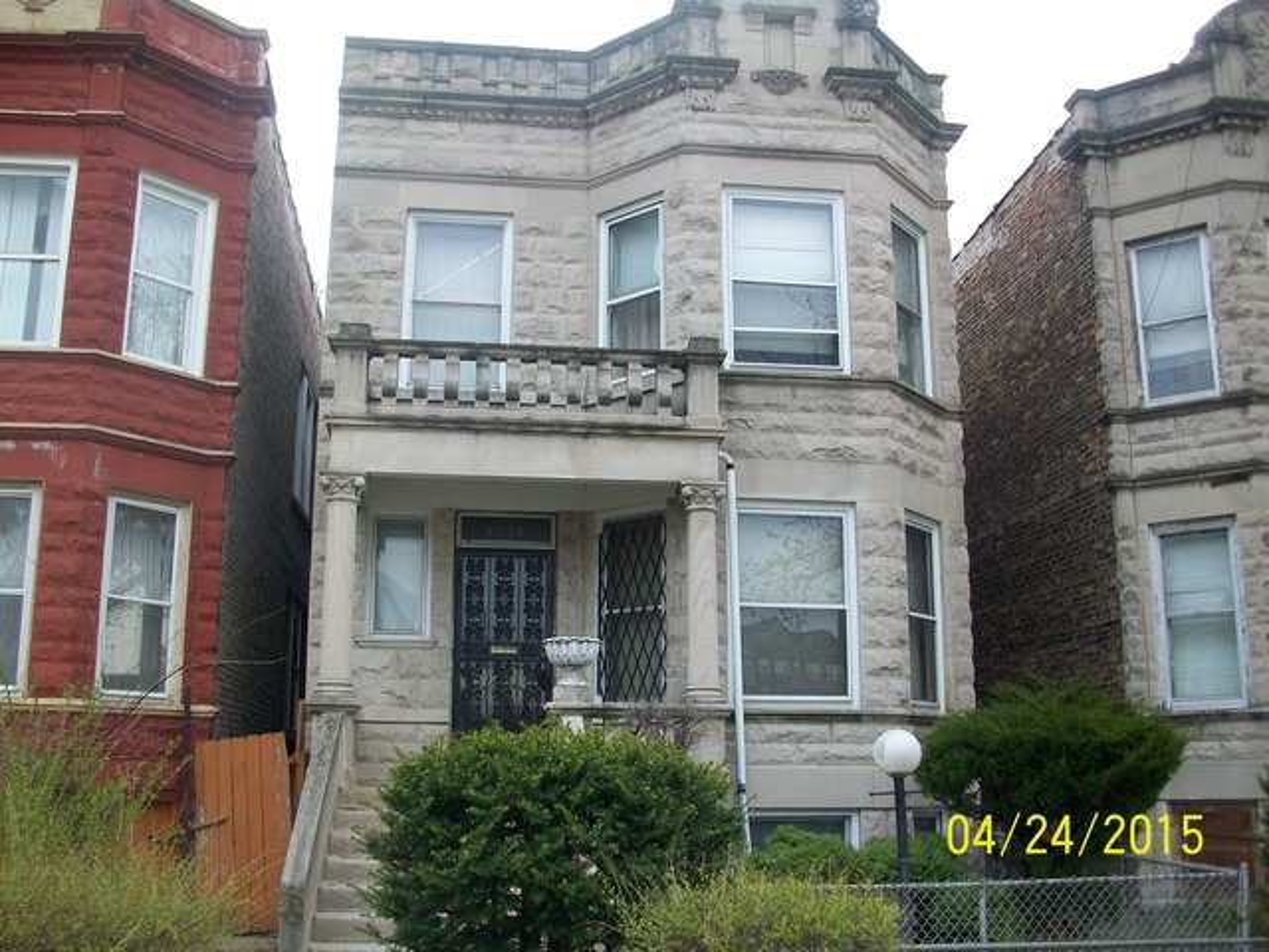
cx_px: 634
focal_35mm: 34
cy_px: 476
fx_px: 1246
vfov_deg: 41.8
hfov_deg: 54.0
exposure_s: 1/149
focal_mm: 5.7
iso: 80
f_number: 2.8
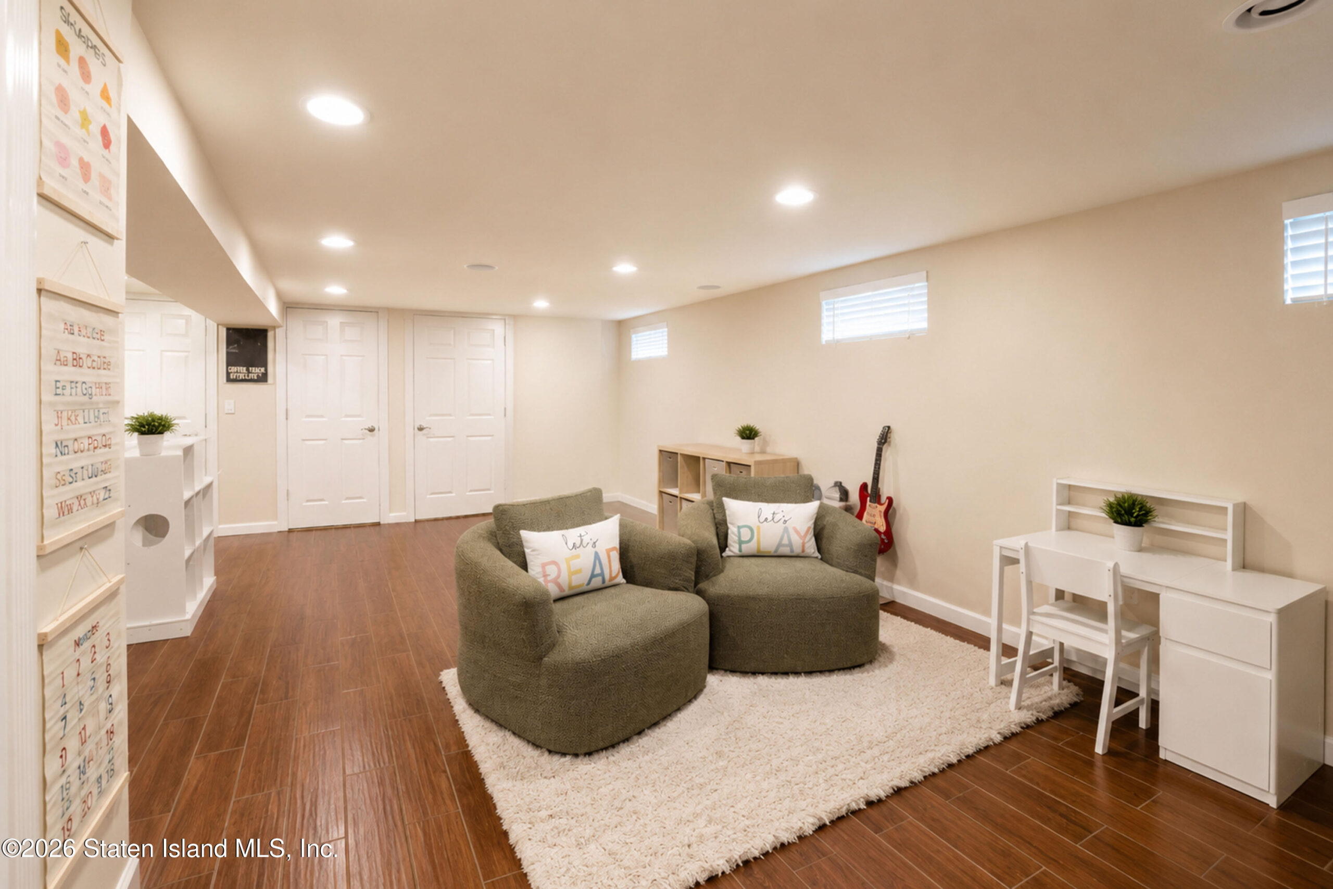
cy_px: 444
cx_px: 666
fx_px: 555
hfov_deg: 100.4
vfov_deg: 77.3
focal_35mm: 15
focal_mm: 10
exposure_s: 1/8
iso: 100
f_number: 2.8
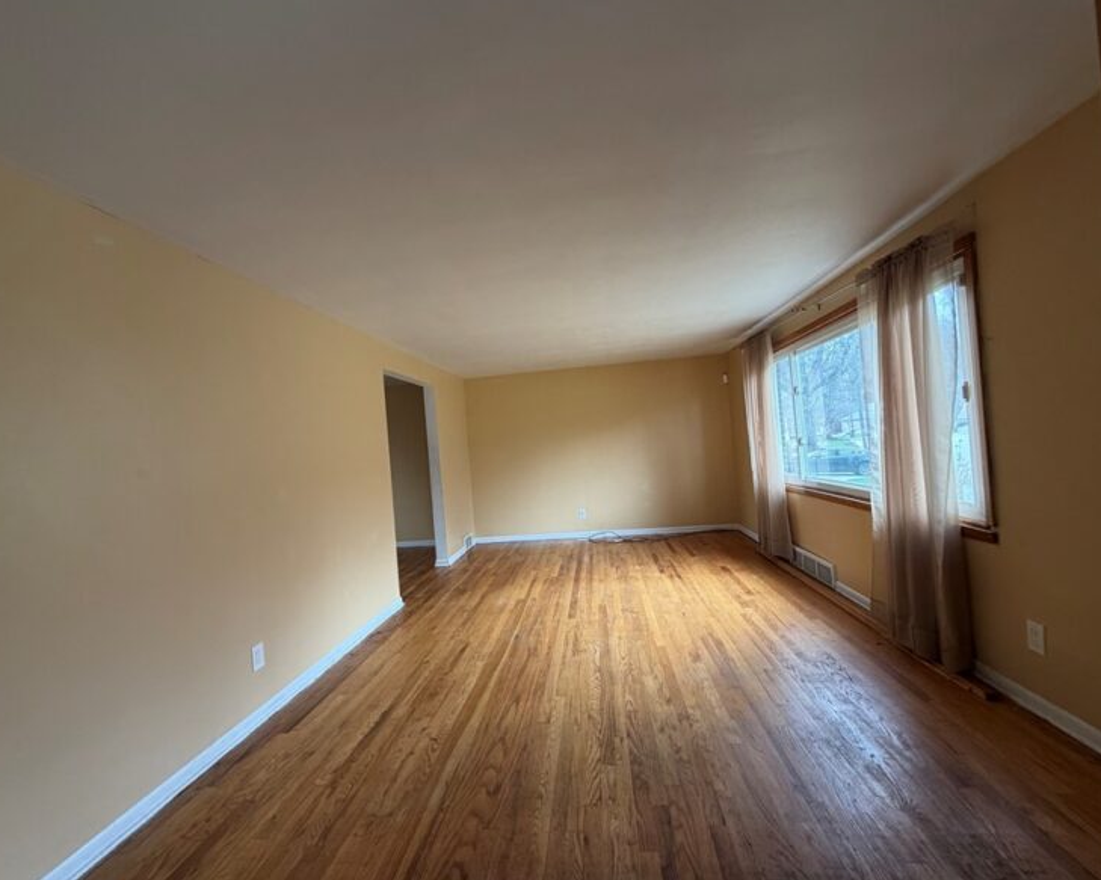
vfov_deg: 84.0
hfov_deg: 96.8
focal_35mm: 15
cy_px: 441
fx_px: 489
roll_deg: +4.4
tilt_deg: +0.2
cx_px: 536
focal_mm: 2.22
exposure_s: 1/121
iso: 250
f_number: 2.2
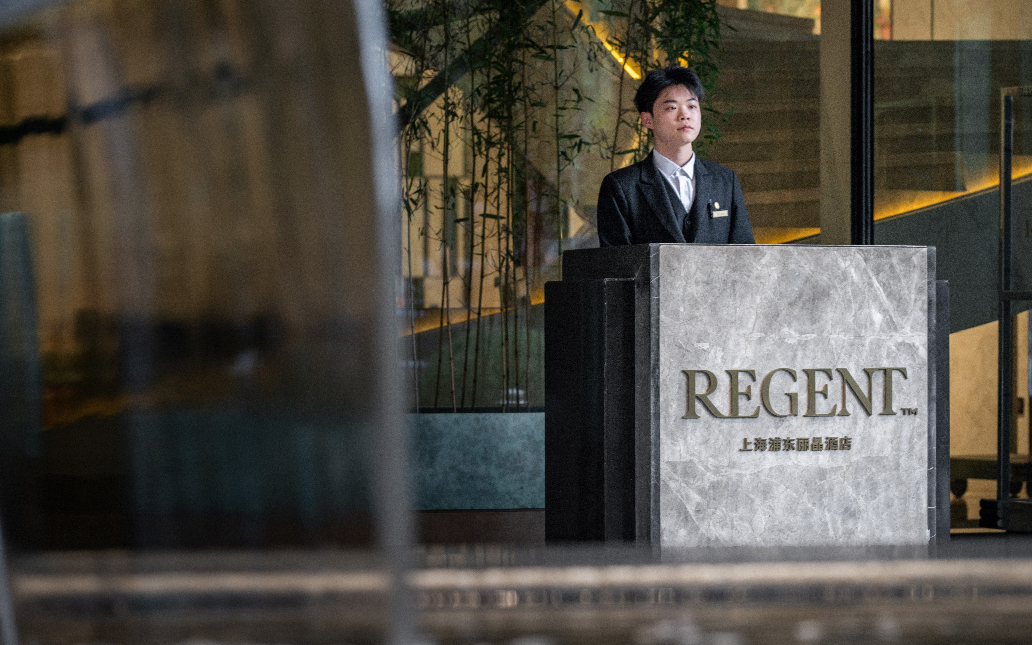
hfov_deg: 15.4
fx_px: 3797
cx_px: 744
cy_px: 296
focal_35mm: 135
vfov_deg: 9.7
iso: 320
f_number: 4
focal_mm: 91
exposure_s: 1/13
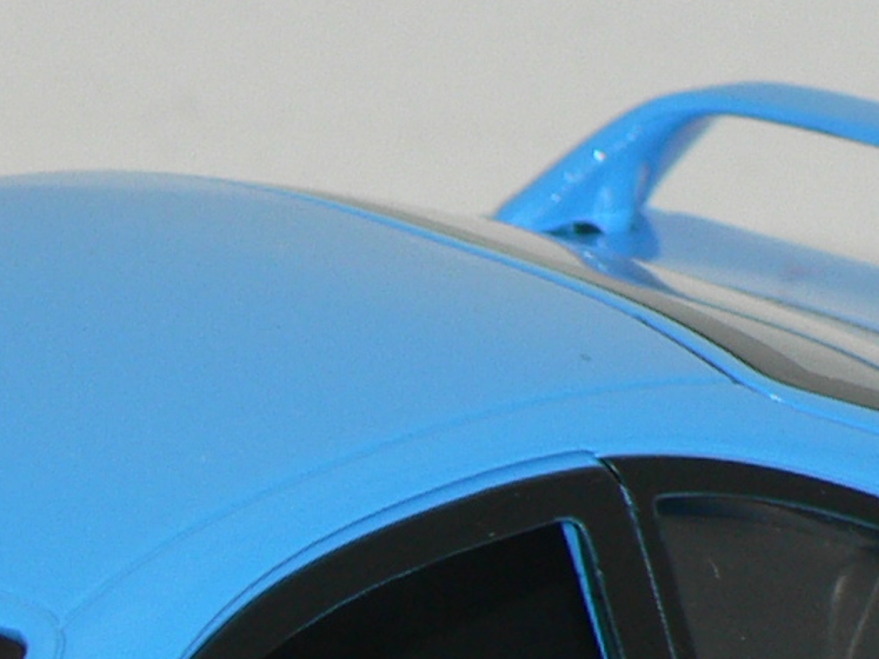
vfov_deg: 3.1
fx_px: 12211
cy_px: 1203
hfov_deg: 4.1
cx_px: -117
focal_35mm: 481
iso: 80
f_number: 3.2
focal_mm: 16.5
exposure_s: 1/60
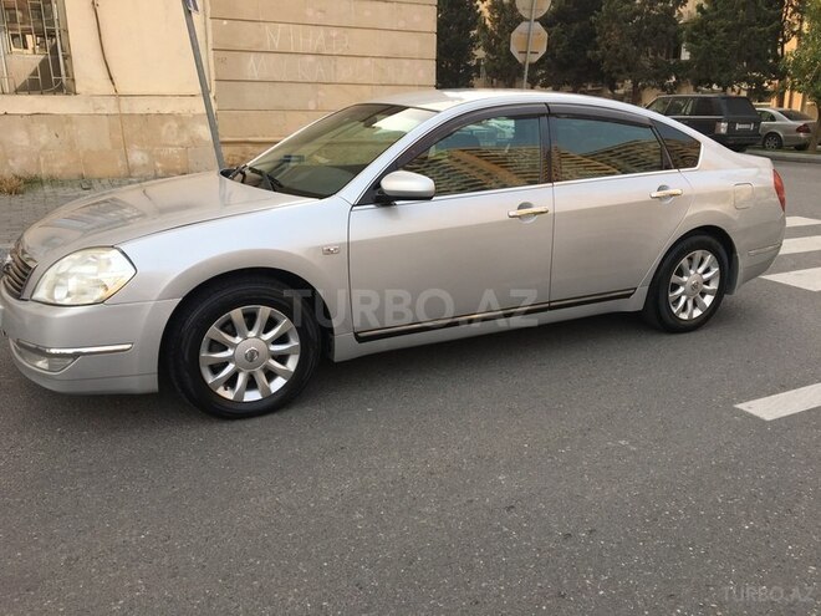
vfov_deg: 48.2
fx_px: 688
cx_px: 410
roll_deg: -0.8
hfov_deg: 61.7
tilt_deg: -15.6
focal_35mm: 29
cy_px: 308
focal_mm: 4.15
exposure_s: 1/300
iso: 25
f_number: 2.2
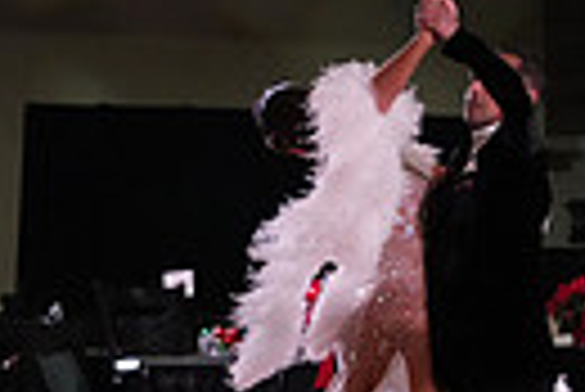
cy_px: 277
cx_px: 1215
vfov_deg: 6.1
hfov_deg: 8.5
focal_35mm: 227
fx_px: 3693
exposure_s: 1/320
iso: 5000
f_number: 5.6
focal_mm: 51
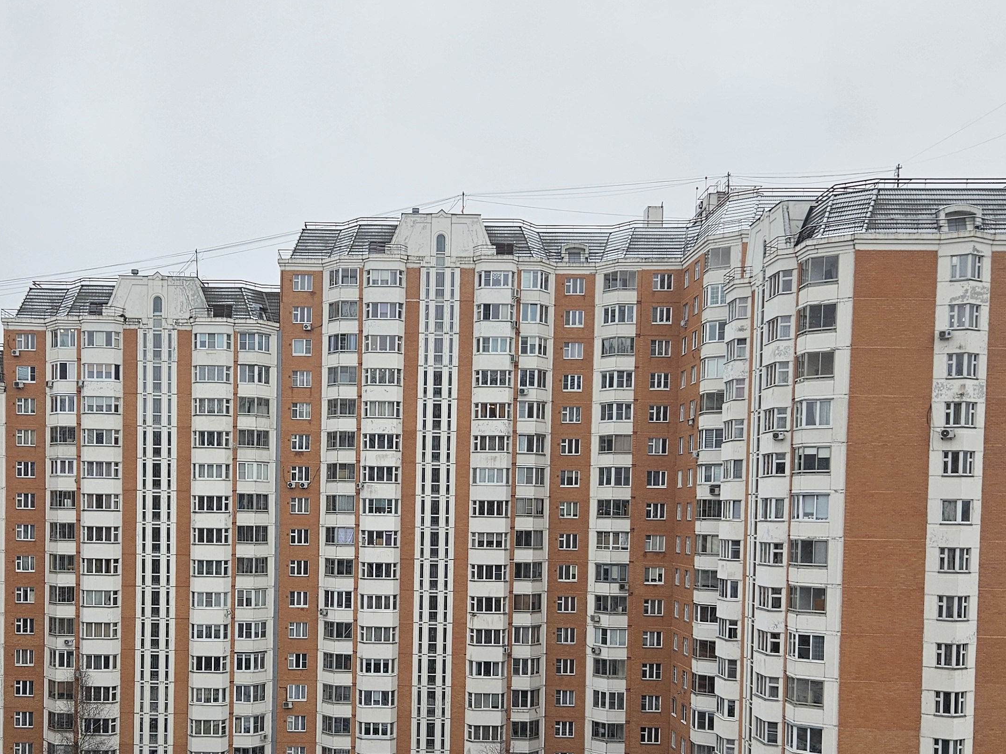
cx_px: 375
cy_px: 557
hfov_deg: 43.5
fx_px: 1250
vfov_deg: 33.0
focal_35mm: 43
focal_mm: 5.4
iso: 25
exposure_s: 1/217
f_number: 1.8
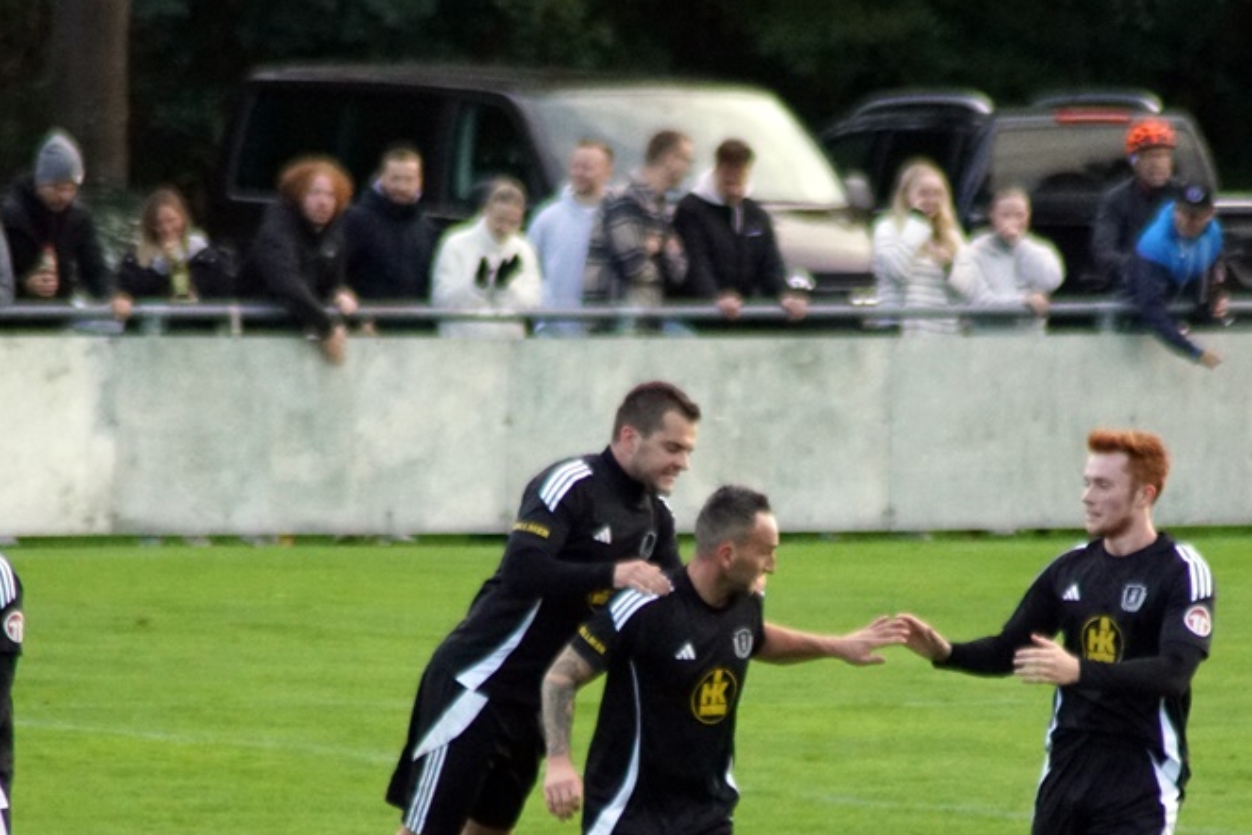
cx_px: 789
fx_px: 21700
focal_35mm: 624
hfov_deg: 3.3
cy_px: 680
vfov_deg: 2.2
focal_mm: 230
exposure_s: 1/2000
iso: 2500
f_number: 5
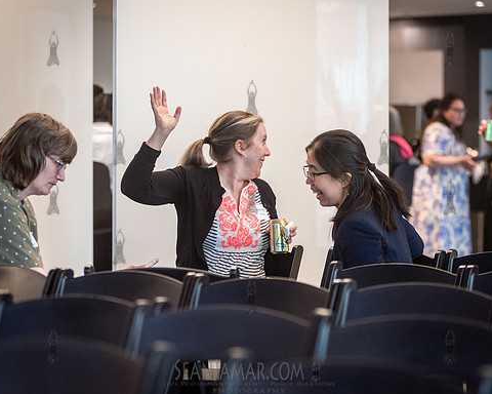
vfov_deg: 12.5
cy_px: 196
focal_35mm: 123
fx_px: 1791
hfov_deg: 15.6
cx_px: 251
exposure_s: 1/320
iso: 2000
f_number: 3.2
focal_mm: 105
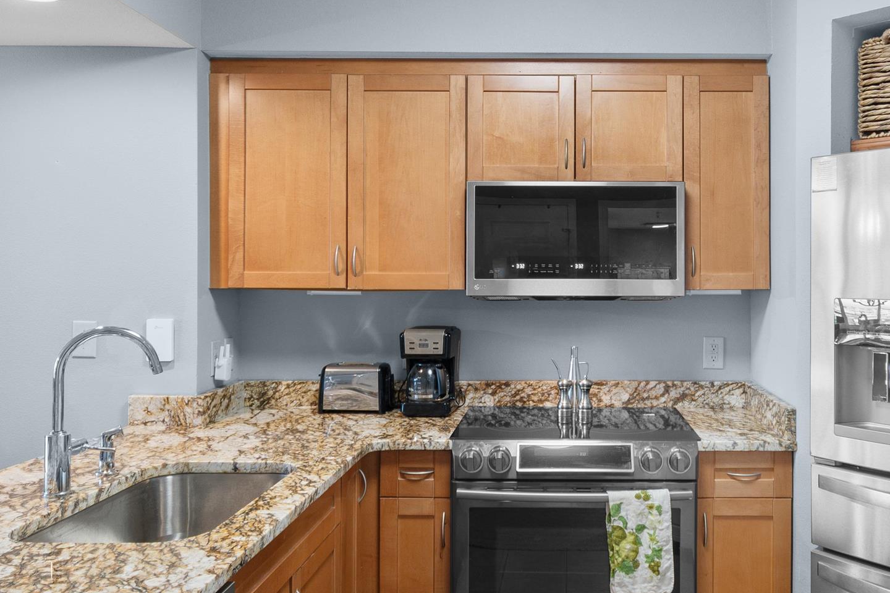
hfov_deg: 57.9
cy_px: 261
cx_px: 564
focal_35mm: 32
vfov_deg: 41.0
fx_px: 791
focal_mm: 10
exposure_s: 2.5
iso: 100
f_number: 4.5
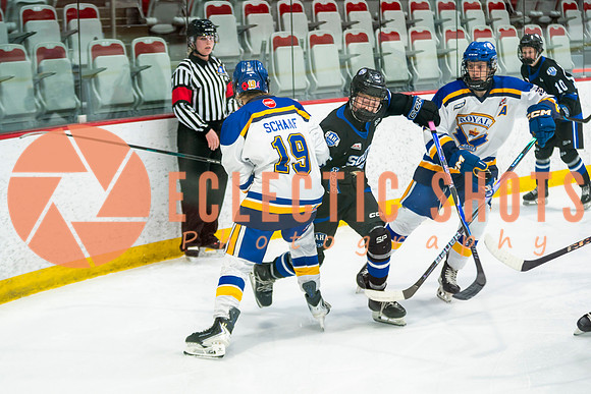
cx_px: 266
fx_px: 1520
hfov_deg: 22.0
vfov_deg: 14.8
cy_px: 205
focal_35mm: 93
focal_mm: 70
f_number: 2.8
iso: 640
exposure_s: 1/640
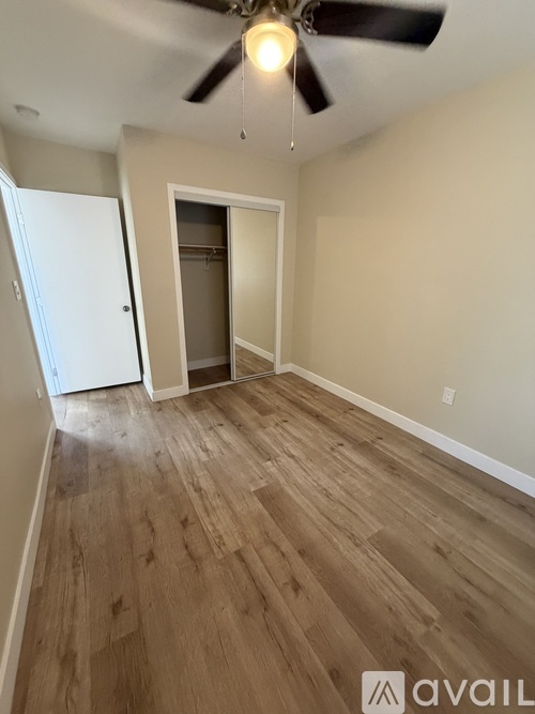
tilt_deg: -14.5
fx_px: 289
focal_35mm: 14
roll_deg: -0.2
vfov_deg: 102.1
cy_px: 357
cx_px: 268
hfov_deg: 85.7
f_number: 2.2
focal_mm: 2.22
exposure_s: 1/60
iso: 400
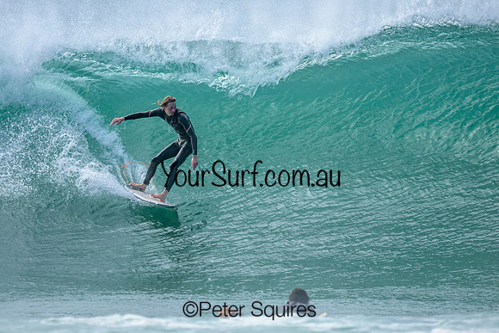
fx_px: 13773
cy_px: 142
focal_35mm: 993
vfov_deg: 1.4
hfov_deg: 2.1
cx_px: 231
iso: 400
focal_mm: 800
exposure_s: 1/2000
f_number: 6.3
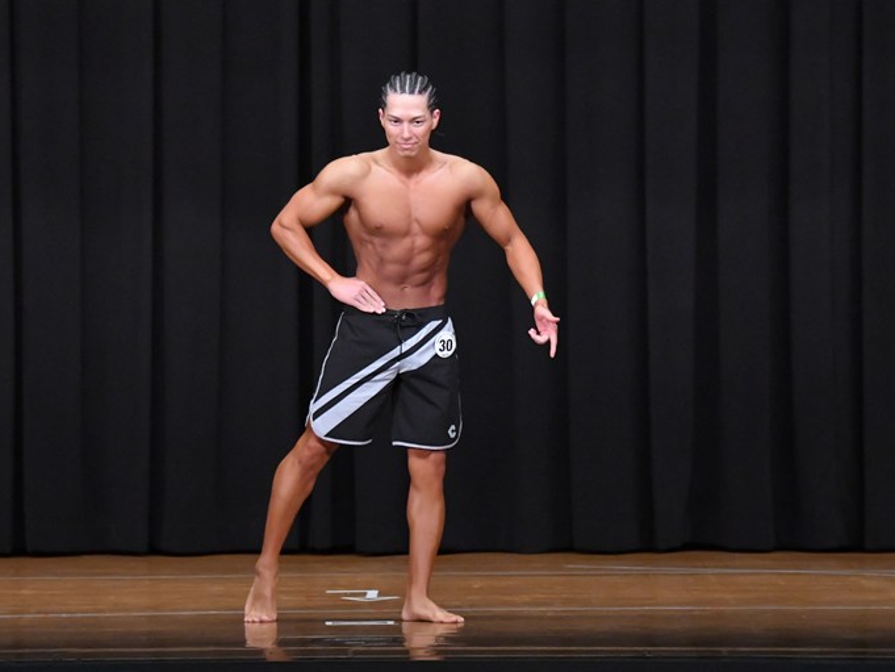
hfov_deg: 8.0
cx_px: 396
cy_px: 334
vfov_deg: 6.0
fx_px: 6361
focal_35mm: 246
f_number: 5.6
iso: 8000
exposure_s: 1/400
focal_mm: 150
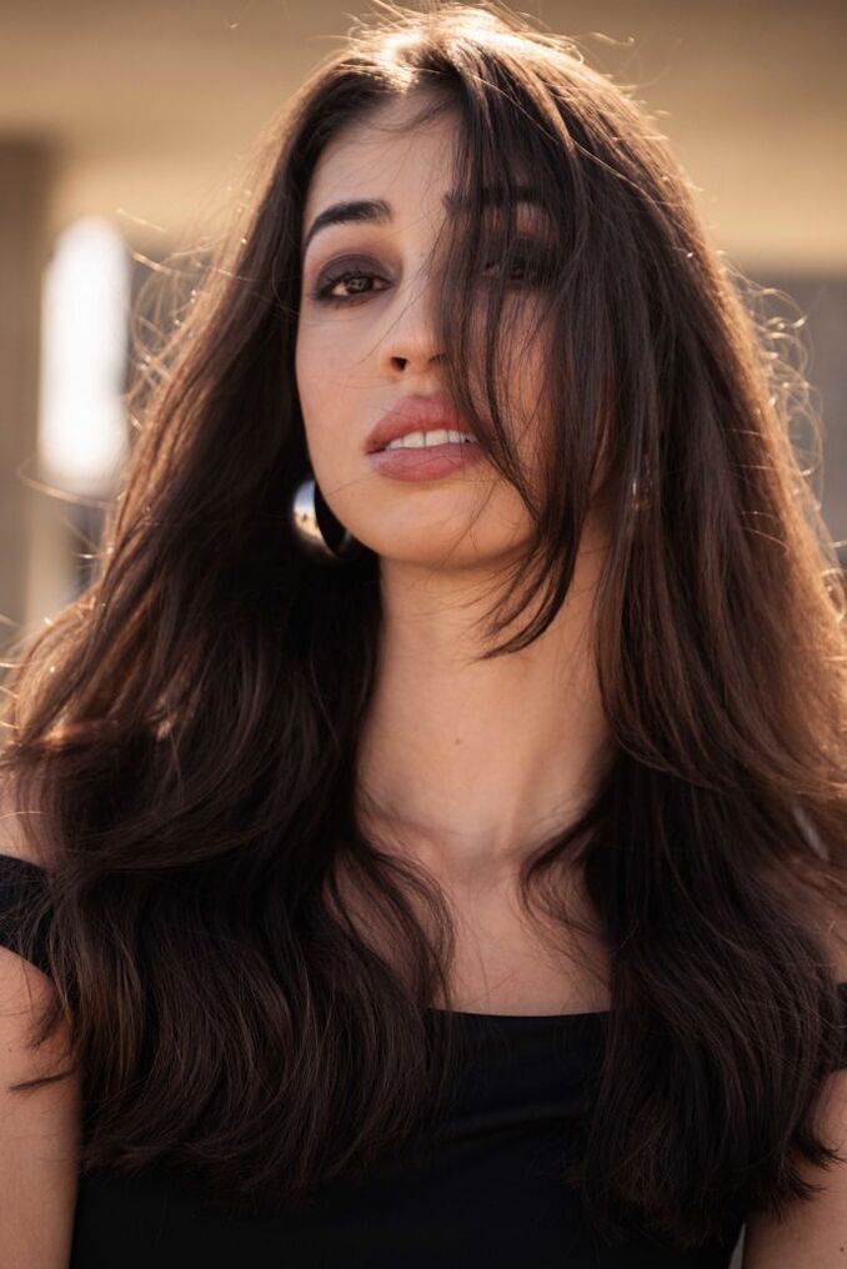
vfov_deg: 19.8
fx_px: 3632
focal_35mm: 103
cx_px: 424
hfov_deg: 13.3
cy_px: 634
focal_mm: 103
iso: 125
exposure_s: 1/400
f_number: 4.5
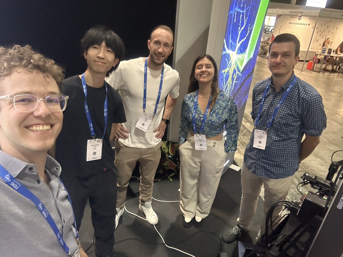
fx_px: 228
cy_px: 128
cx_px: 172
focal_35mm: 23
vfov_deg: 58.9
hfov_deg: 73.9
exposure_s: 1/25
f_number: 1.9
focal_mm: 2.69
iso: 320
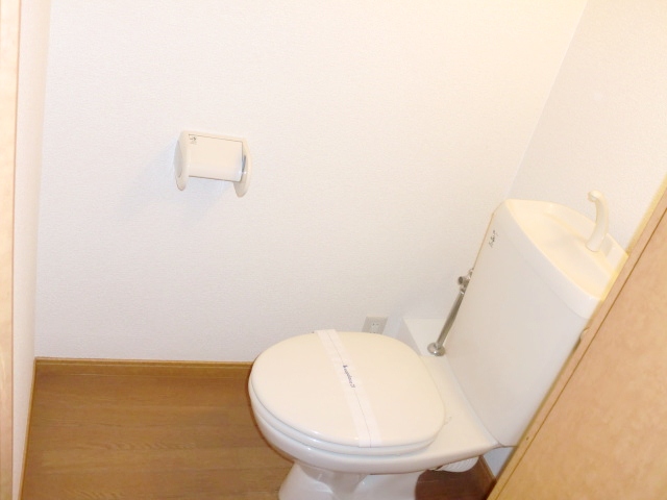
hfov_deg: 52.6
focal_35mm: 35
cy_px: 250
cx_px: 334
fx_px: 674
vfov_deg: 40.7
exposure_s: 1/60
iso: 400
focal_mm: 6.3
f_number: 3.1
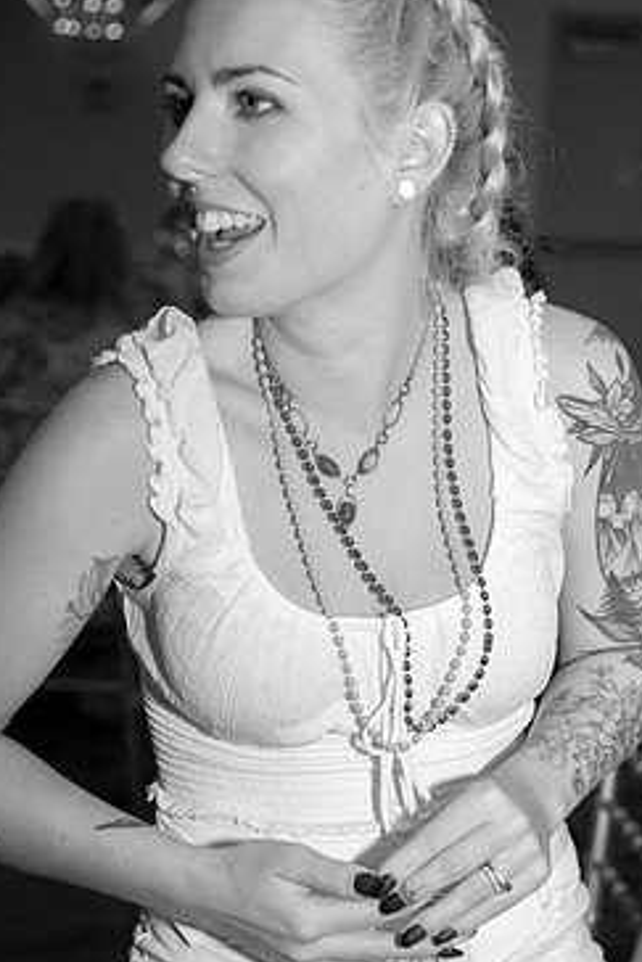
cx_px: 380
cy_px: 489
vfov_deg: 29.6
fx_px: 1817
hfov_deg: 20.0
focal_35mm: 68
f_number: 4
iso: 640
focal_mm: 55
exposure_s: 1/200
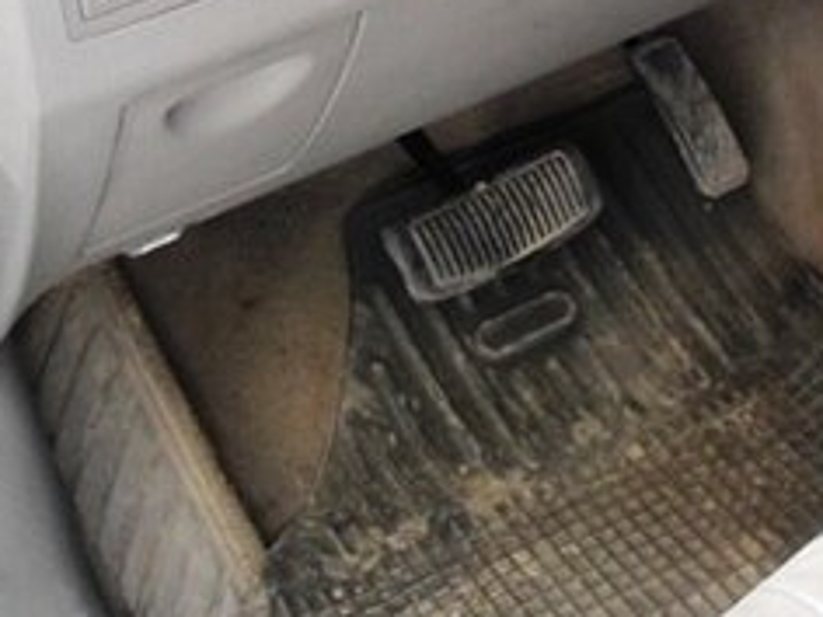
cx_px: 1015
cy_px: -214
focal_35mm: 95
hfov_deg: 19.3
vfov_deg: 14.8
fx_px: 2259
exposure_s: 1/90
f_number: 2.8
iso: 100
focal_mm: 6.3
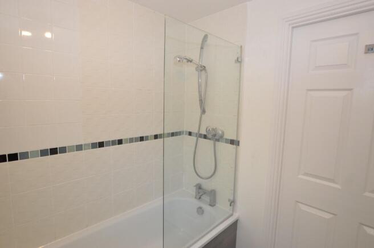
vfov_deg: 67.3
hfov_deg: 90.1
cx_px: 187
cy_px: 124
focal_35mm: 18
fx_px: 187
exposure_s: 1/80
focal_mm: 12
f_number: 4.5
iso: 400
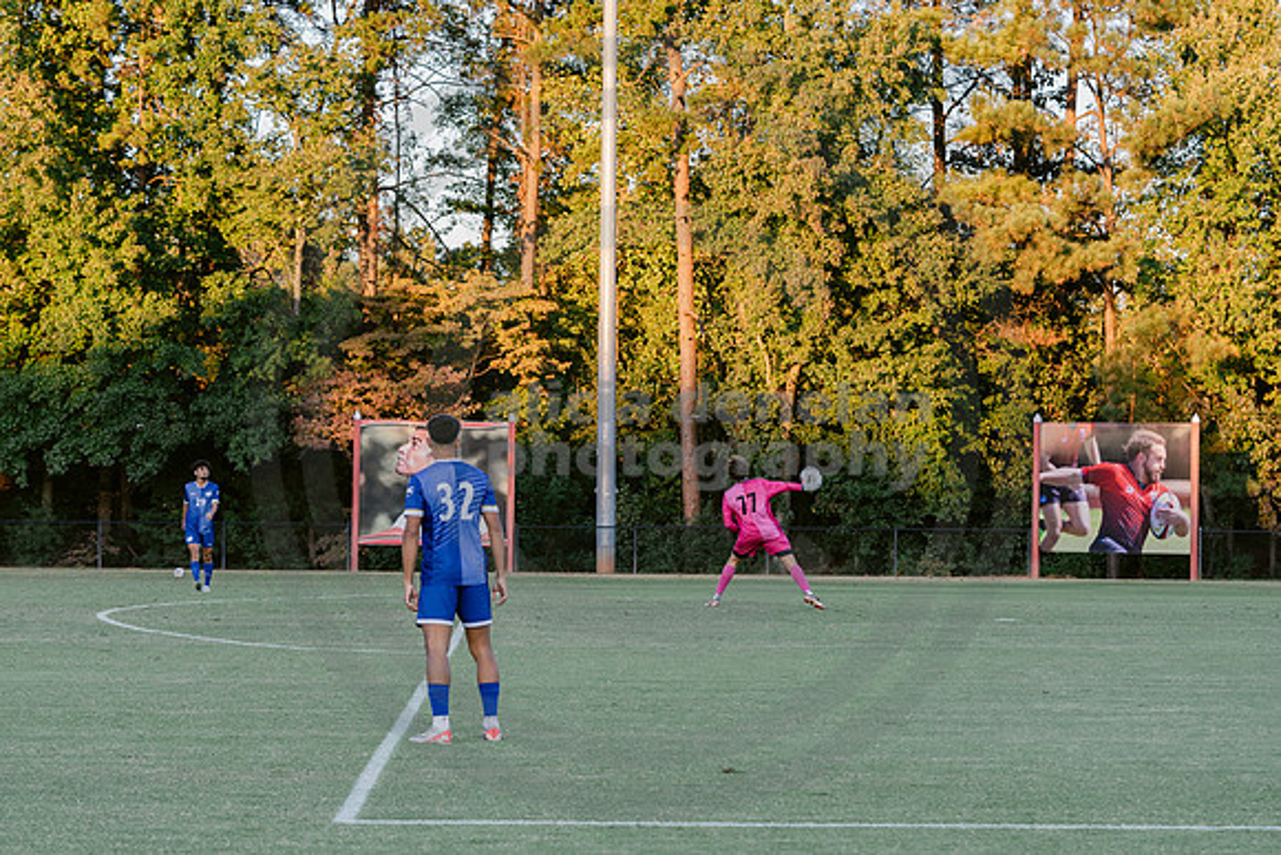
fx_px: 3203
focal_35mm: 90
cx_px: 640
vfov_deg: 15.2
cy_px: 428
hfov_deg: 22.6
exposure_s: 1/320
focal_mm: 90
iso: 640
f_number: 5
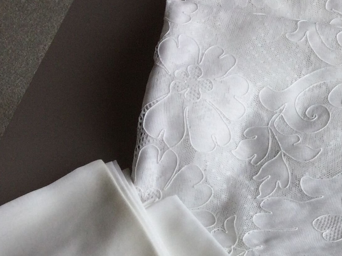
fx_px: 909
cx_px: 400
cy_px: 269
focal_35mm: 92
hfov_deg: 20.1
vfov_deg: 15.7
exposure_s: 1/200
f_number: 2.4
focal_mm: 3.3
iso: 25
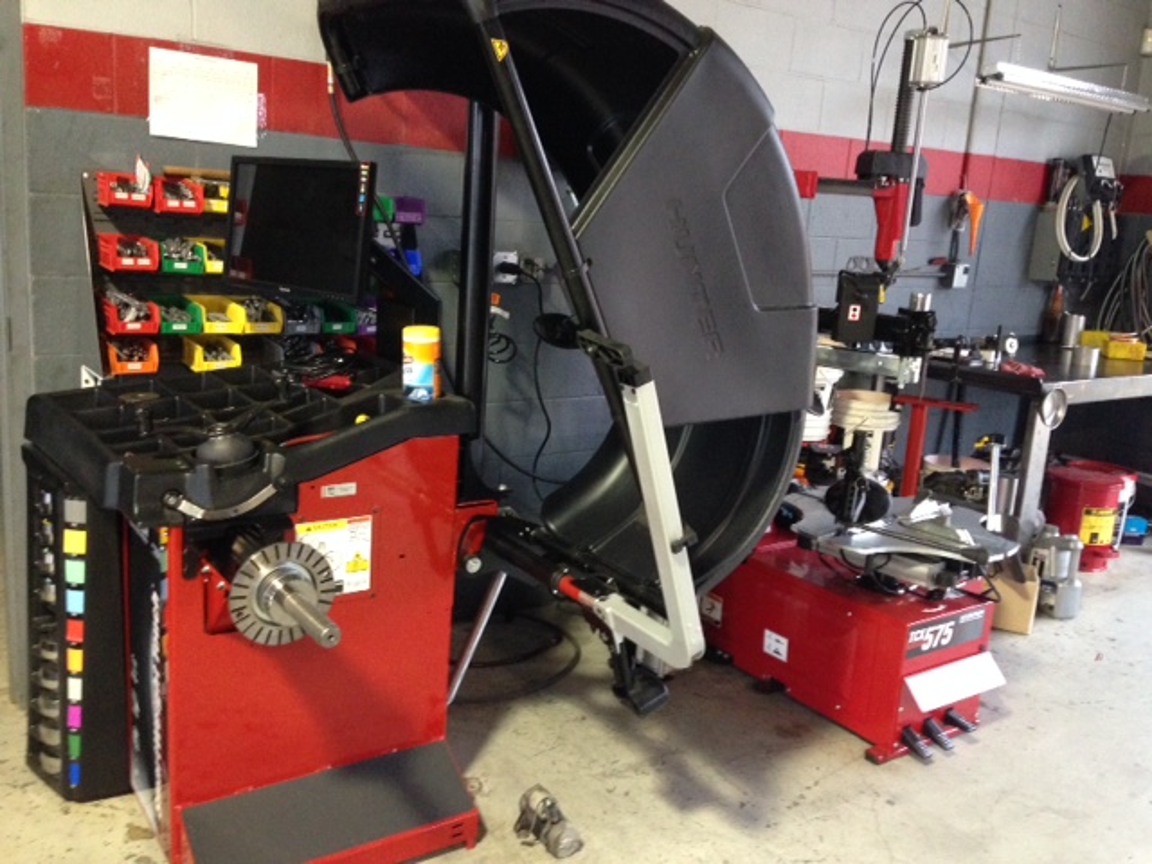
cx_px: 576
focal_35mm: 33
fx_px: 1098
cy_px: 432
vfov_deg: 42.9
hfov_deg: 55.4
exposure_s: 1/20
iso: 400
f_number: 2.4
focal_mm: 4.12
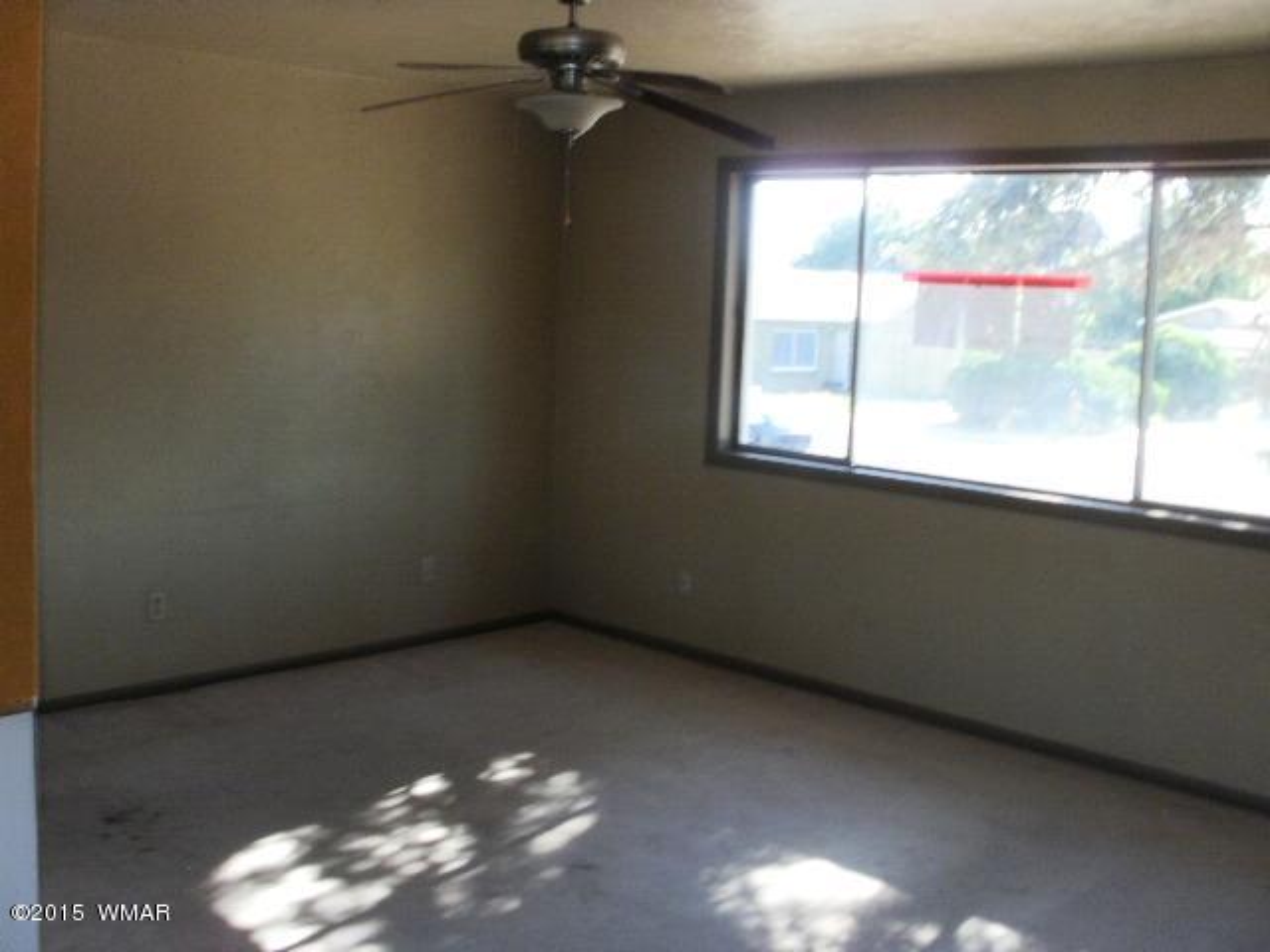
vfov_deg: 39.7
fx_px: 1321
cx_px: 635
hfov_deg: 51.4
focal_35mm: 36
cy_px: 476
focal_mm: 6.3
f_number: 3.5
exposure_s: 1/30
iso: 100
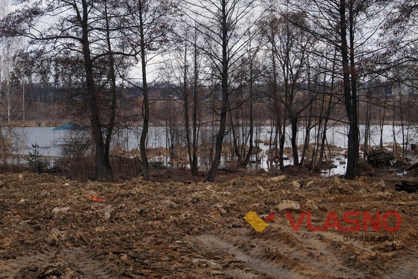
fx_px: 970
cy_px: 140
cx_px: 207
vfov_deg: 16.4
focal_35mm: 84
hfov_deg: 24.3
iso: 100
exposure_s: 1/125
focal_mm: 55
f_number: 7.1
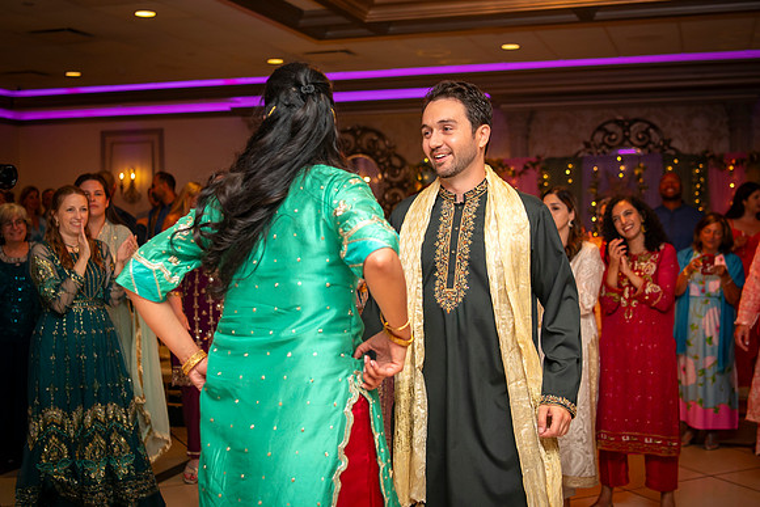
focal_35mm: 47
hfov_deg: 42.3
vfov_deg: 28.9
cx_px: 381
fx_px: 983
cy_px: 244
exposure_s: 1/160
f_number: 2.8
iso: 800
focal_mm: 40
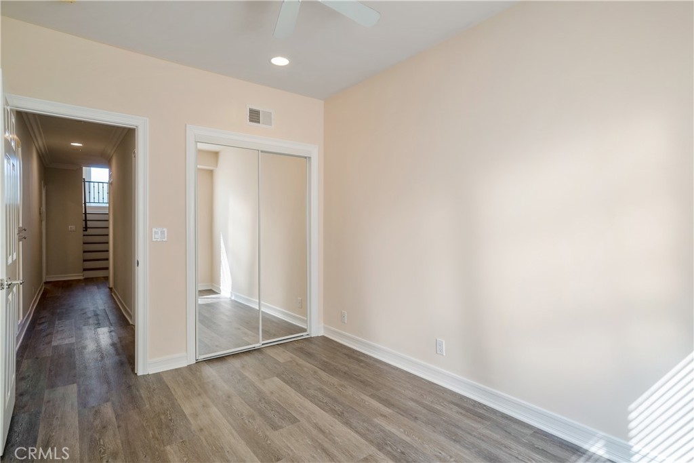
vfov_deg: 67.4
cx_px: 347
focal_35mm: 18
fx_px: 347
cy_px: 232
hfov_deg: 90.0
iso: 125
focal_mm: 18
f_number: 8
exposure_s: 1/160
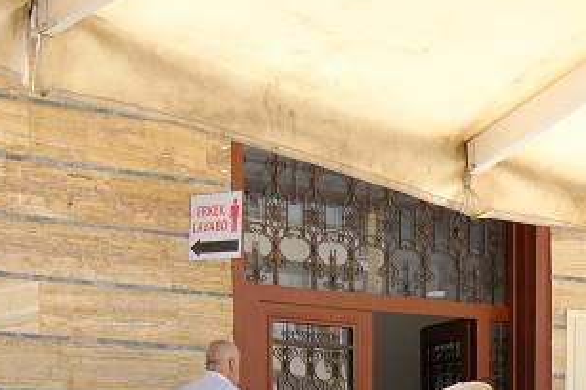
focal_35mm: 147
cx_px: 851
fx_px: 2390
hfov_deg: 13.3
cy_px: 696
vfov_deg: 8.9
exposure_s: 1/400
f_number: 4
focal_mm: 22.3
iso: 250
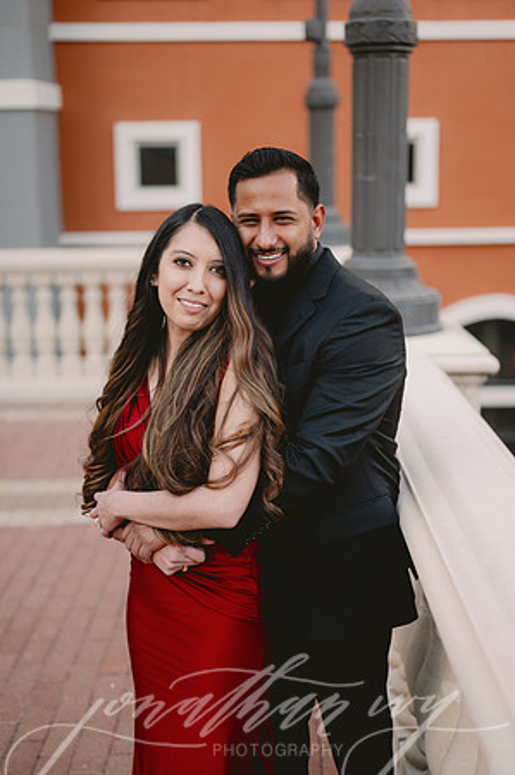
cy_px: 388
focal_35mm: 50
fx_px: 1075
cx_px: 258
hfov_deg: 26.9
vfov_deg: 39.6
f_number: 2
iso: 640
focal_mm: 50
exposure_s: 1/2000
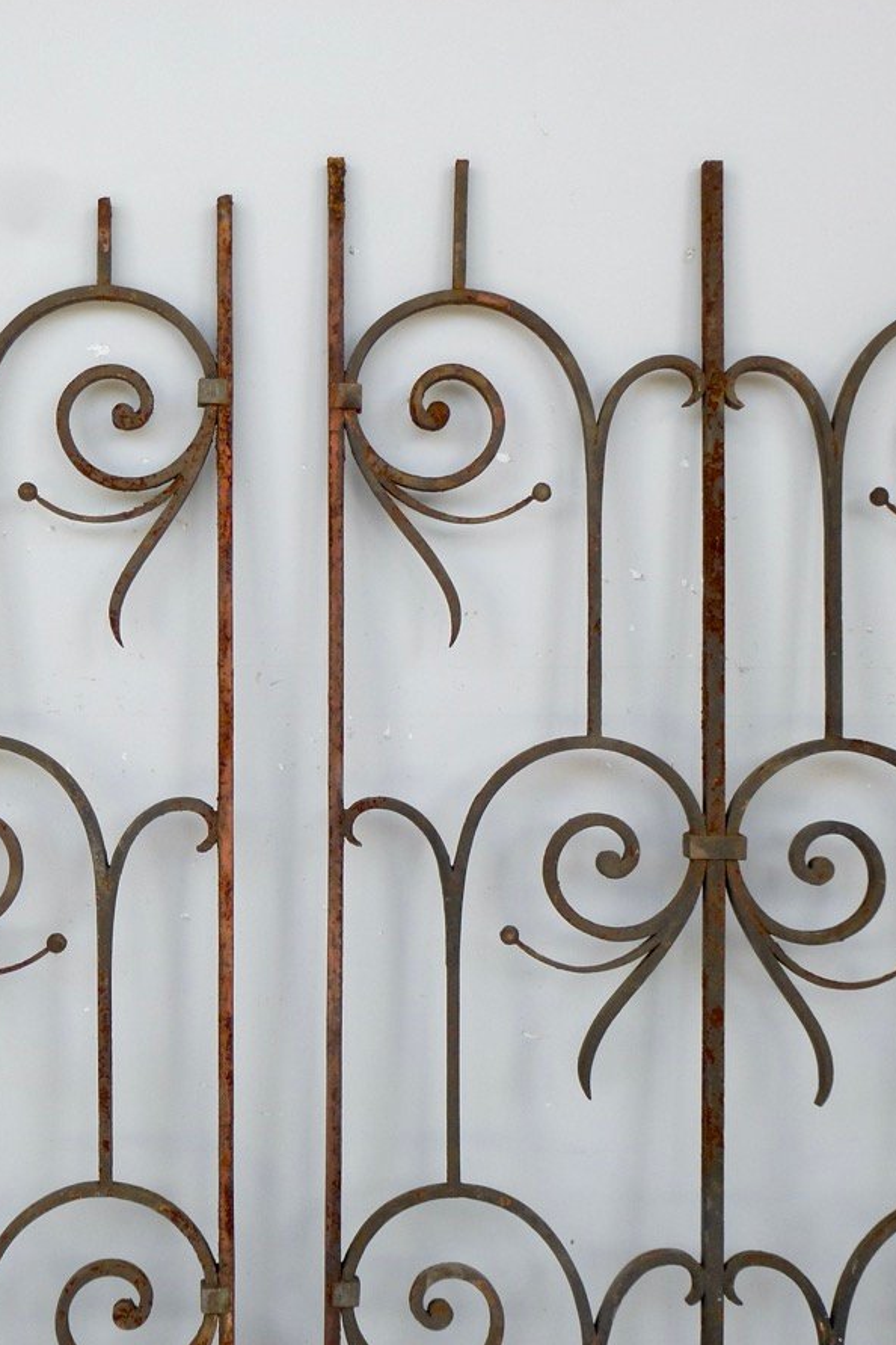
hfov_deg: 21.5
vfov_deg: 31.9
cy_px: 672
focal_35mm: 63
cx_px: 267
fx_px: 2352
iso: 100
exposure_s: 1/80
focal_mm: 8
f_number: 4
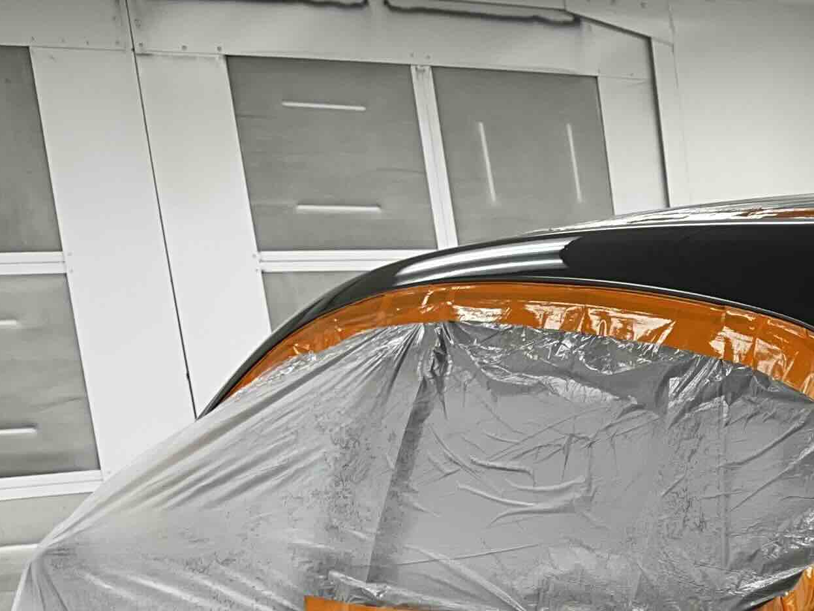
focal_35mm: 84
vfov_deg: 16.4
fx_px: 1975
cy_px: 846
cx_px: 1274
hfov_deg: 19.7
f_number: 1.6
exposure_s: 1/120
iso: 80
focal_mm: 5.1
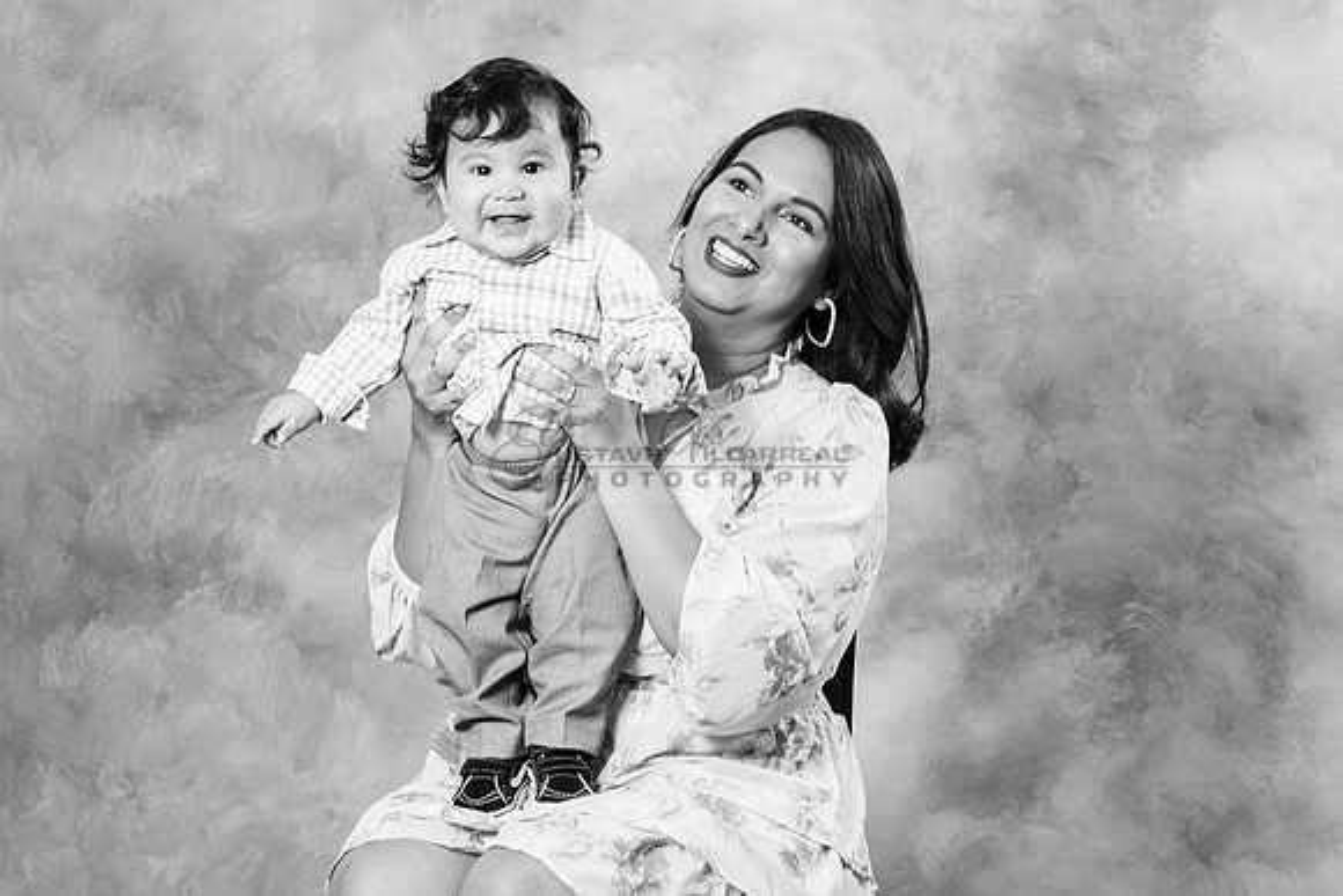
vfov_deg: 7.4
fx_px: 6939
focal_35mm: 186
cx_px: 571
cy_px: 505
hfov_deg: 11.1
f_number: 5.6
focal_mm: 80
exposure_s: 1/125
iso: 200
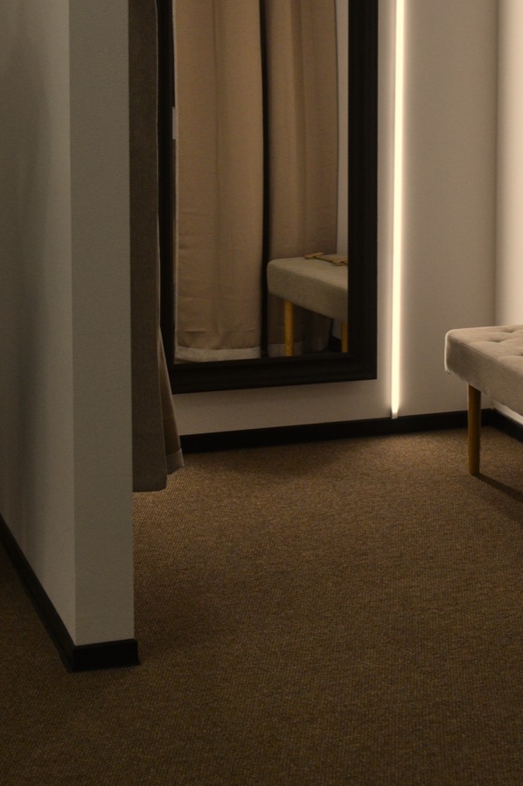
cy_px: 128
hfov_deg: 16.4
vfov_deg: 24.0
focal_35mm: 83
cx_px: 364
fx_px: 1808
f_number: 6.3
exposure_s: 1/200
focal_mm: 31
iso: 800
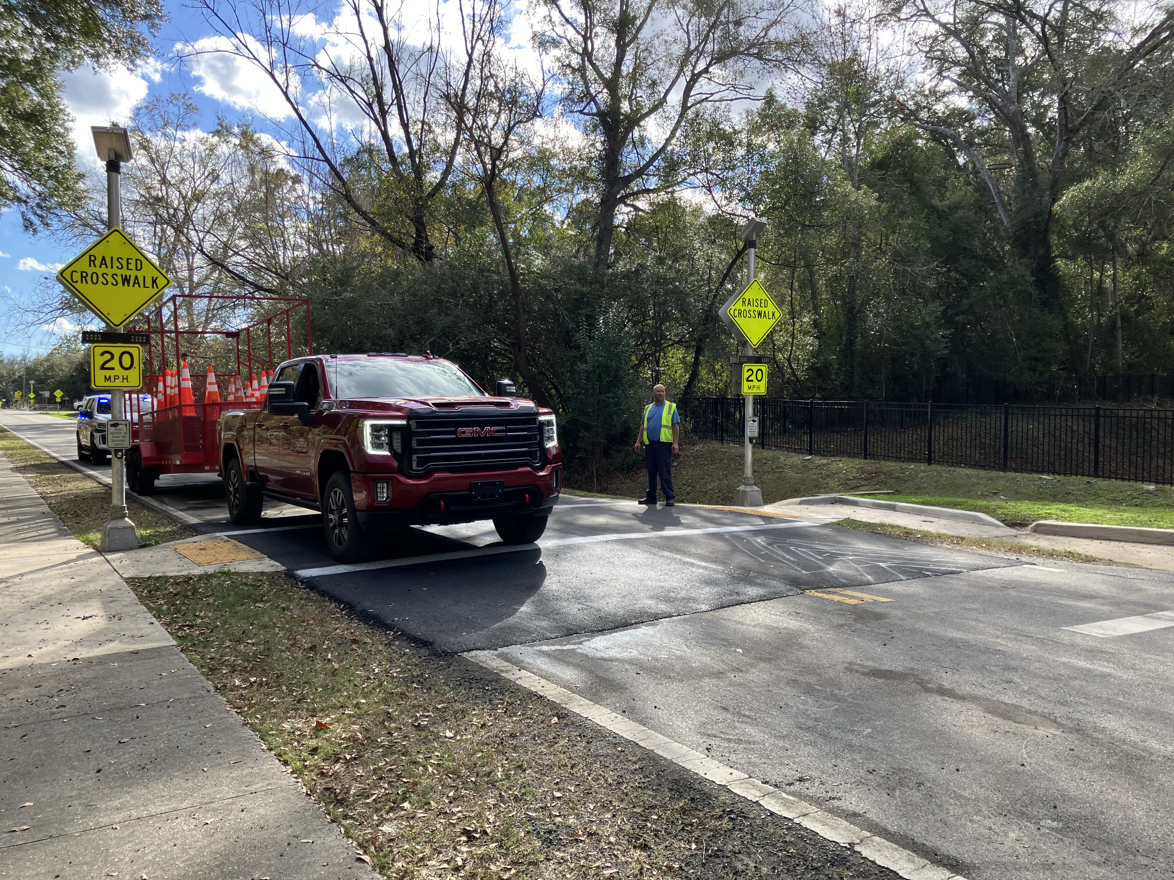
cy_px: 440
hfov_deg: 63.4
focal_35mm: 28
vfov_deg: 49.7
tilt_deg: -2.3
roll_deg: -0.8
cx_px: 587
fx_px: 950
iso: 32
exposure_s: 1/615
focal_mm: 3.99
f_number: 1.8
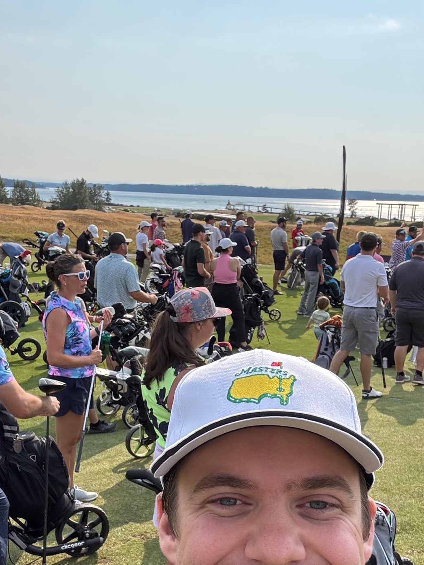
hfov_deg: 33.6
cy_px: 370
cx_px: 224
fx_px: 702
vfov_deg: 43.3
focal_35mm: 43
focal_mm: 2.69
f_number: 1.9
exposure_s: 1/915
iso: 25
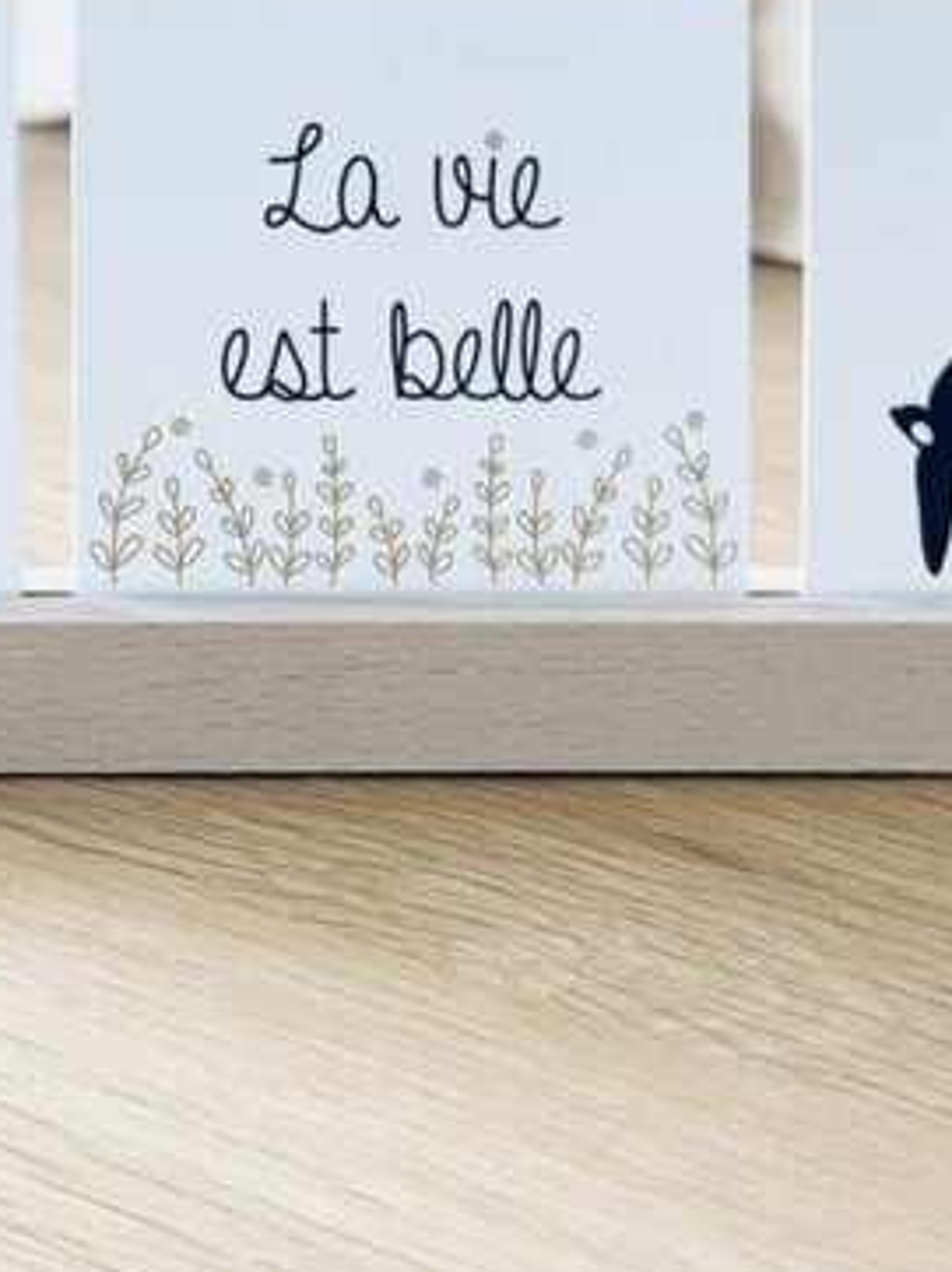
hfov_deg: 12.9
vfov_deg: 17.0
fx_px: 4222
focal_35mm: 115
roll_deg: +0.9
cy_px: 253
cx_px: 443
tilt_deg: -18.8
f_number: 2.4
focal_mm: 6
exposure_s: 1/75
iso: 125
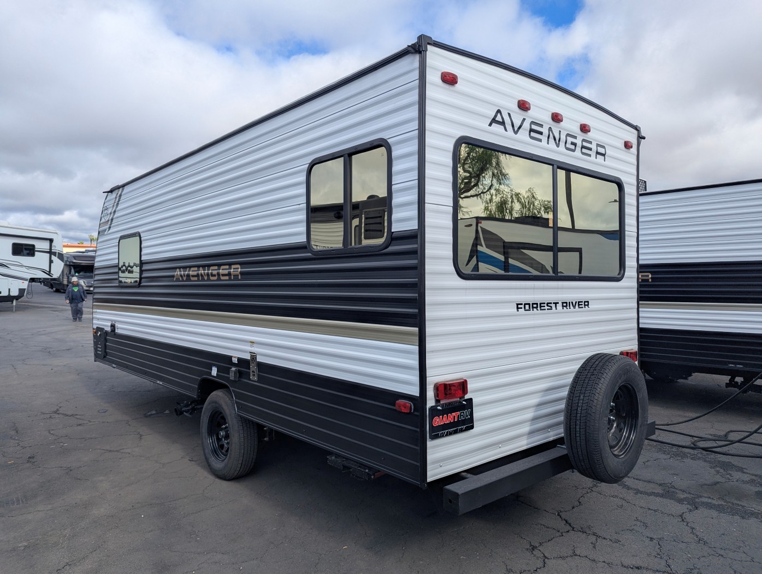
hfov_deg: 71.5
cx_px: 381
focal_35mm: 24
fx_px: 529
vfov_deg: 56.9
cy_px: 287
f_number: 1.85
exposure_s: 1/2058
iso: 51
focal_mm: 6.81
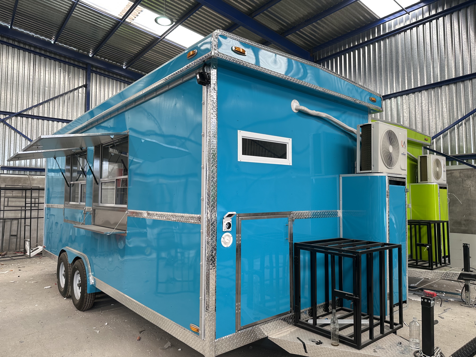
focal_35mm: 24
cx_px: 238
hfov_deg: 71.6
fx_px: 330
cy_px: 178
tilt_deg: +4.1
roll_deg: -0.5
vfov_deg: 56.8
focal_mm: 6.86
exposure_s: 1/171
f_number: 1.78
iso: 64
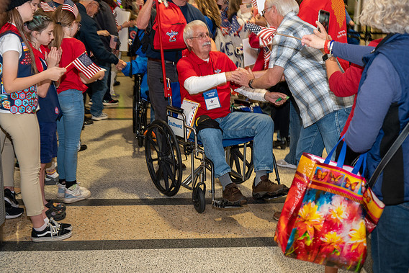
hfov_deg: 40.3
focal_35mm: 49
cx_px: 202
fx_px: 557
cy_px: 136
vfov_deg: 27.5
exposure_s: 1/40
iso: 1600
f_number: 5.3
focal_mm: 48
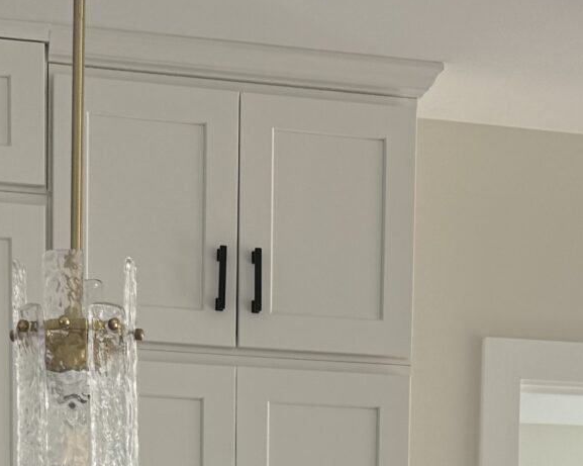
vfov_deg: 13.3
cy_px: 846
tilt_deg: -3.4
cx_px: 263
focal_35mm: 104
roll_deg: +0.3
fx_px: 1794
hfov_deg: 18.5
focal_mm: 6.76
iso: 50
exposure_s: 1/122
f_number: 1.78
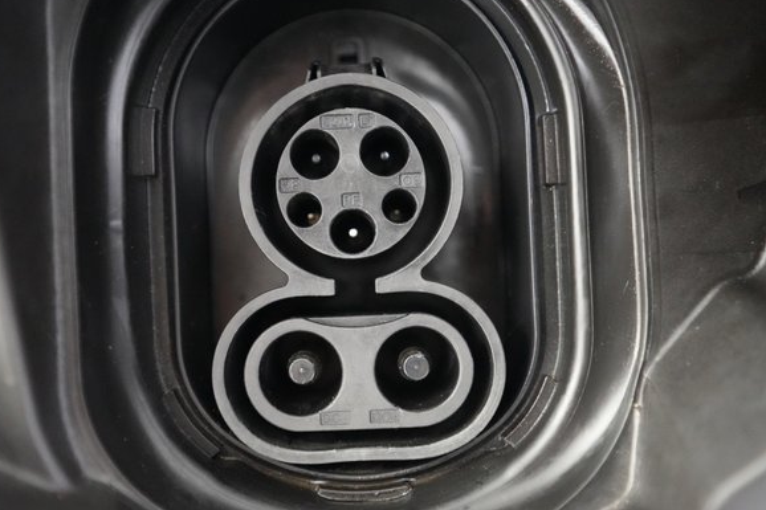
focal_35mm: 31
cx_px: 364
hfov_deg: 60.3
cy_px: 264
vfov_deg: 42.3
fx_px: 659
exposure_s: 1/40
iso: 12800
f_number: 2.8
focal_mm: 28
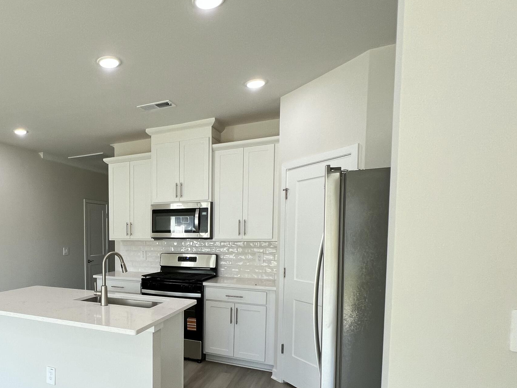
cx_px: 119
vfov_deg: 57.5
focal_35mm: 23
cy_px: 261
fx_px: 344
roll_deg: +0.8
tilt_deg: -4.4
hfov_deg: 68.3
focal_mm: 1.57
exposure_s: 1/120
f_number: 1.8
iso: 100
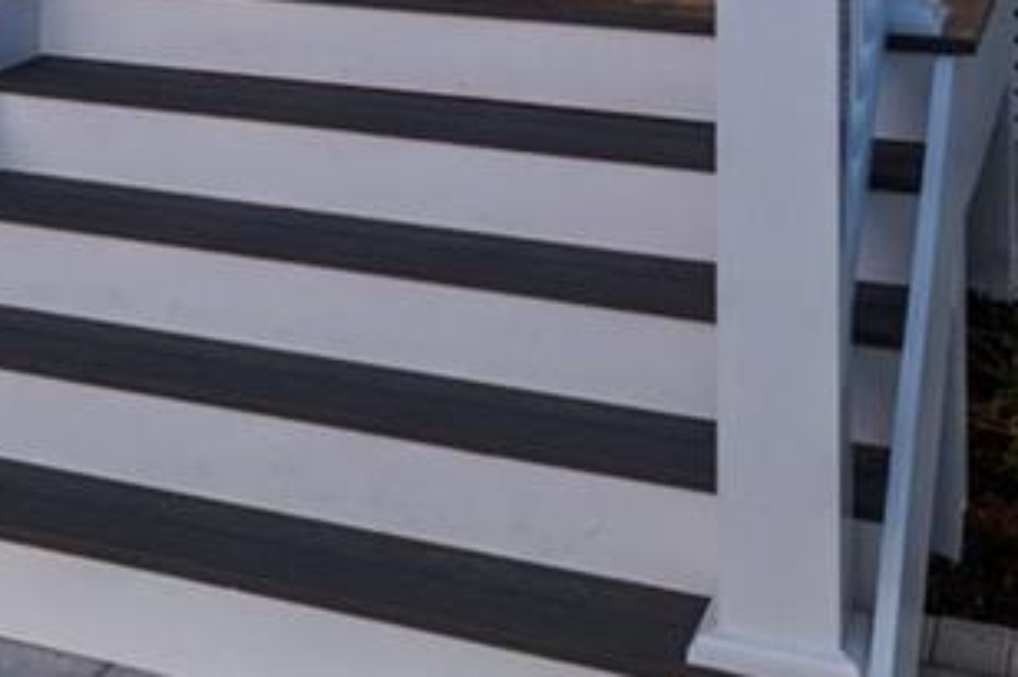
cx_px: -446
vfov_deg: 16.1
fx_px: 2204
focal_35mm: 78
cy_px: -310
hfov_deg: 22.2
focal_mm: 15
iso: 400
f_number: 10
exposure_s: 4
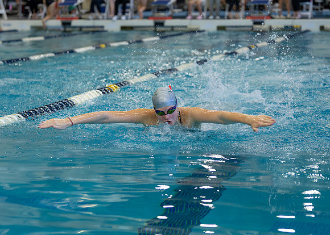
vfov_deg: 15.9
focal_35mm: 90
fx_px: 843
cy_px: 127
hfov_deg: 22.2
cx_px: 160
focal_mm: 70
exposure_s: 1/1000
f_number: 2.8
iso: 2500
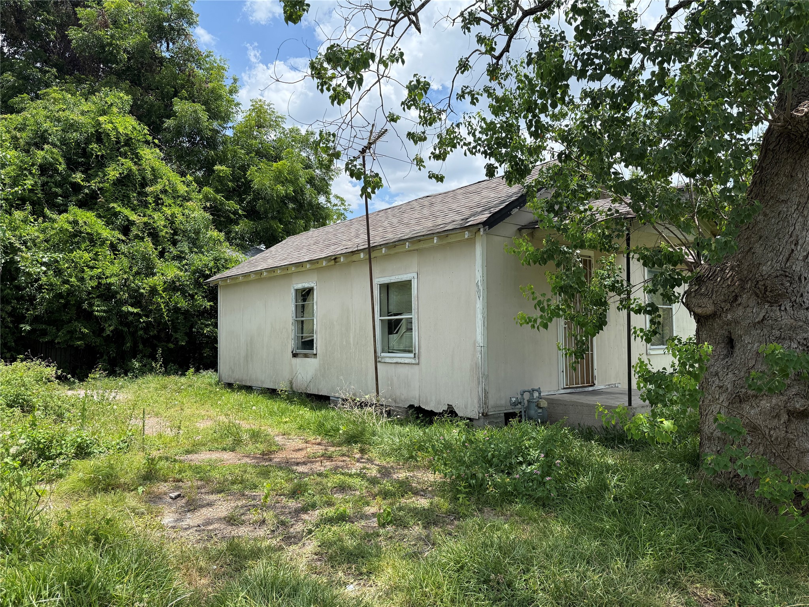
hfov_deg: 71.6
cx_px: 404
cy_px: 304
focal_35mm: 24
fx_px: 561
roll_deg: +0.5
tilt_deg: +3.9
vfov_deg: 56.8
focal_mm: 6.76
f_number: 1.78
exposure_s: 1/3953
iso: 100
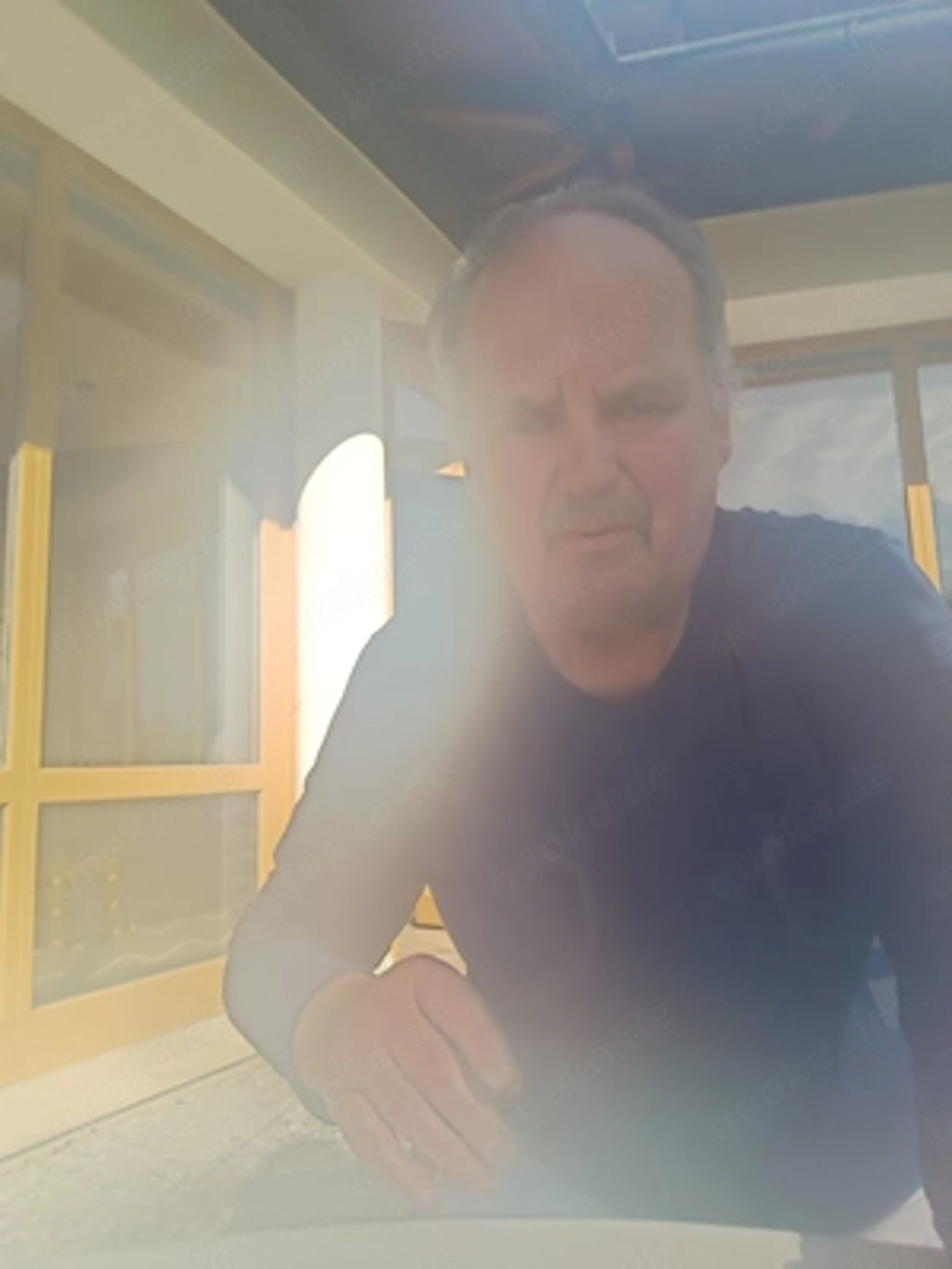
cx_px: 476
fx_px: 880
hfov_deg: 56.8
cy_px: 634
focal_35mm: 24
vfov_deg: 71.6
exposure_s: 1/1070
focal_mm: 3.26
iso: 51
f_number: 2.4
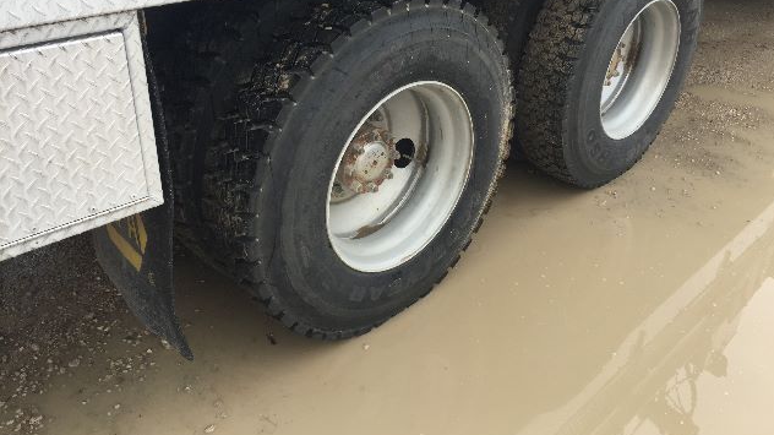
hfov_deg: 61.0
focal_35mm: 32
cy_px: 159
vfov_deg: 36.4
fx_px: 657
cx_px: 391
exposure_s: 1/775
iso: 32
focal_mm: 4.15
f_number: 2.2
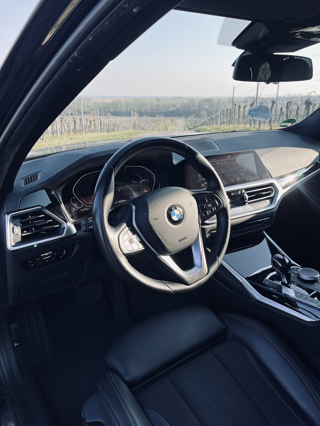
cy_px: 213
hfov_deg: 53.1
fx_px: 320
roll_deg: -0.4
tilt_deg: -20.6
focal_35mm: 26
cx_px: 160
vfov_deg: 67.3
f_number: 1.6
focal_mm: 5.1
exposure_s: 1/463
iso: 50
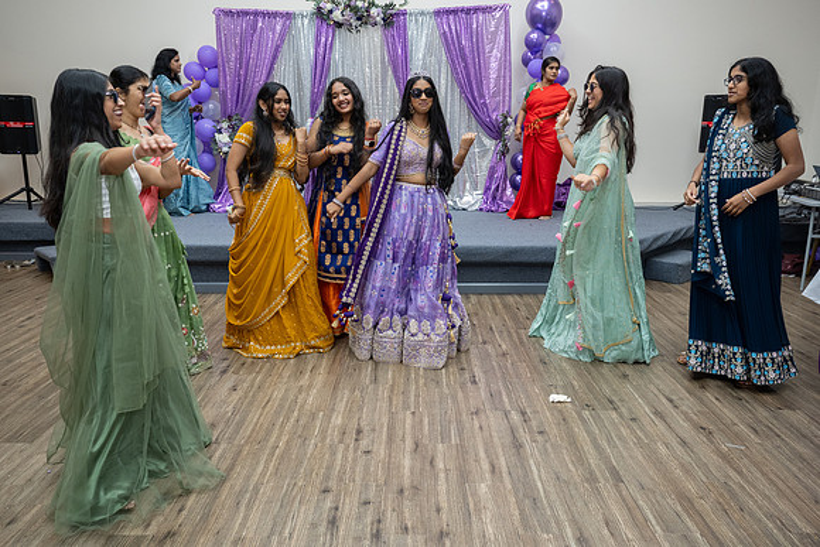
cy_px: 274
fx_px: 626
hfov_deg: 66.5
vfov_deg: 47.2
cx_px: 410
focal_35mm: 27
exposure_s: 1/160
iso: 1000
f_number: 4.5
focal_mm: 27
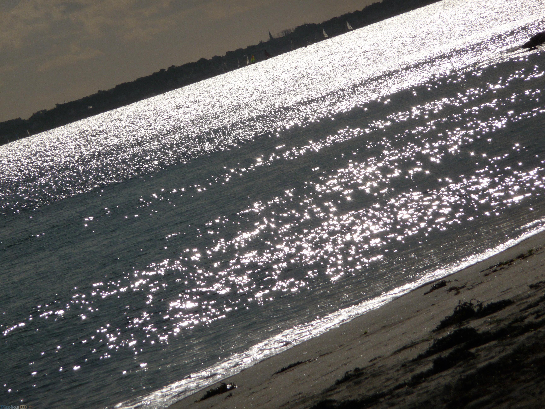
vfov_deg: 5.3
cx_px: 272
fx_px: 4408
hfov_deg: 7.1
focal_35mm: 280
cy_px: 204
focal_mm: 47
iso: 100
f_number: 11
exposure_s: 1/2000
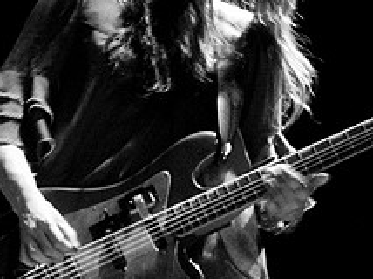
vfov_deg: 6.5
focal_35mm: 227
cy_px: 162
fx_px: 2443
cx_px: 396
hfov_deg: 8.7
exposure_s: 1/30
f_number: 2.8
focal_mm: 58
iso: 800
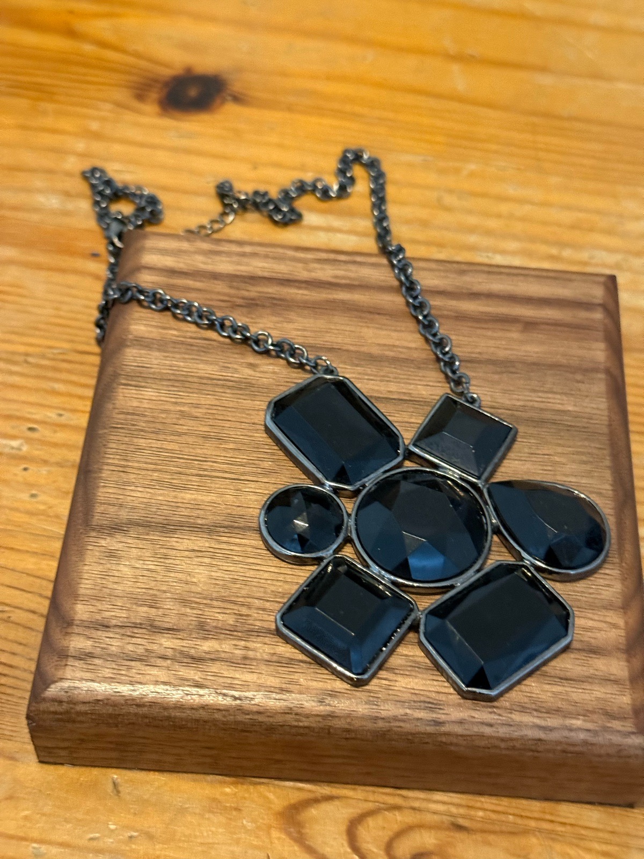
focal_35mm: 48
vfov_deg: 39.7
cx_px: 322
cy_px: 430
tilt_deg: -55.3
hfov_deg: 30.3
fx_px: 1191
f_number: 1.78
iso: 500
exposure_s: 1/40
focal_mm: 6.76
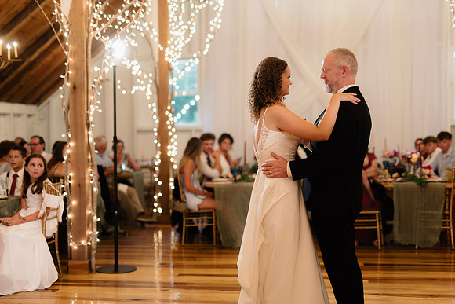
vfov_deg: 25.5
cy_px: 148
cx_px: 225
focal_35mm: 53
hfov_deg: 37.5
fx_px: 670
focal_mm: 50
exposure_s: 1/200
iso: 800
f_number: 1.8
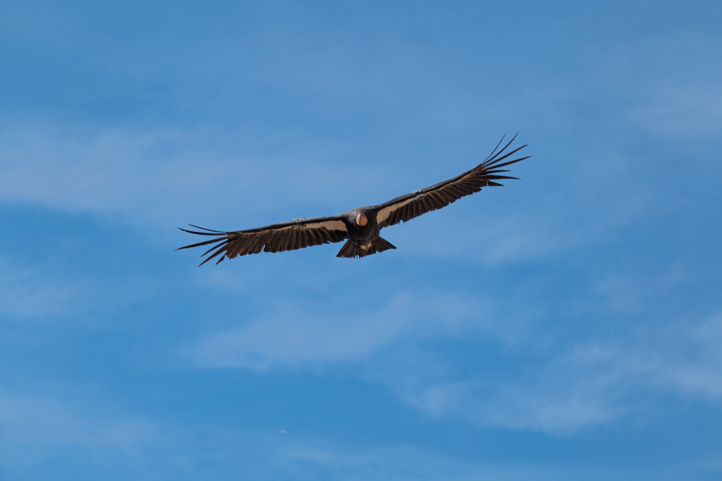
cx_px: 361
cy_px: 240
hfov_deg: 10.3
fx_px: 4011
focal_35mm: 200
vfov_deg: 6.9
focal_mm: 200
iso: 100
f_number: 7.1
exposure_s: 1/400
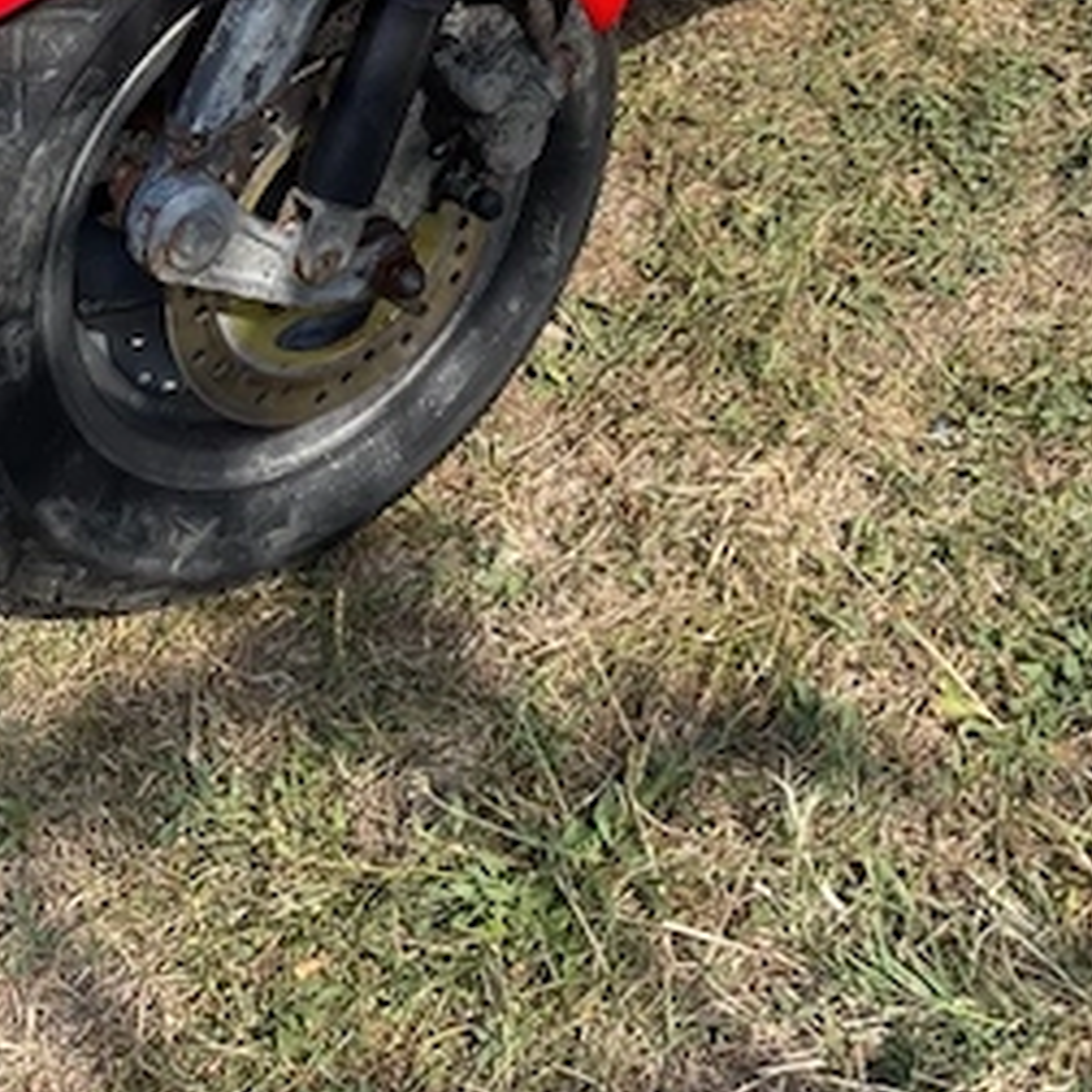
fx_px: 2605
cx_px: 810
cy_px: -620
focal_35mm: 73
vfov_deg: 19.9
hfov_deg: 23.4
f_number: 1.6
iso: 32
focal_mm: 4.2
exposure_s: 1/1147
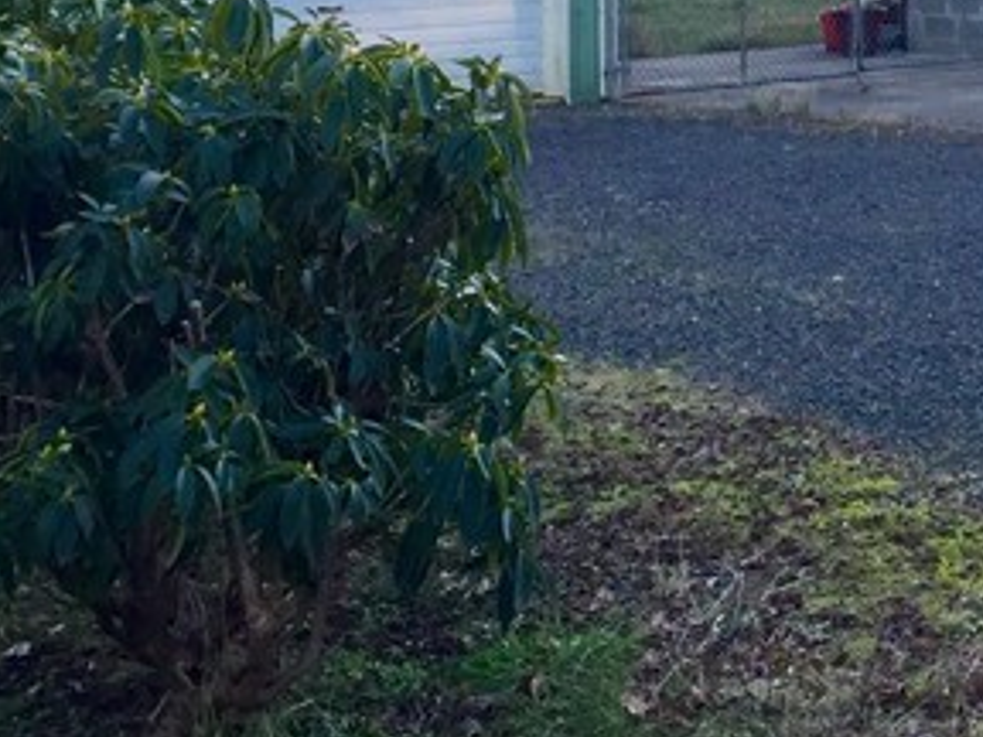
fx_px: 2925
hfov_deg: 18.2
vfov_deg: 13.9
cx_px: 1167
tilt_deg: +0.8
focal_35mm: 103
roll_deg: +0.8
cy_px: -184
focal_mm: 4.15
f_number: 2.2
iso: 50
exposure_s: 1/120
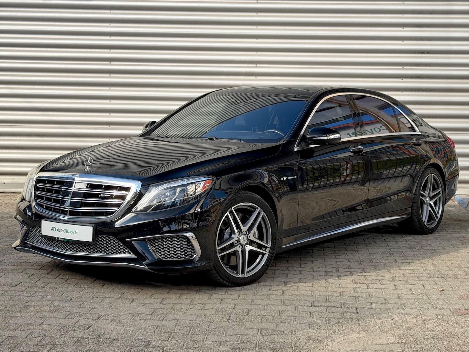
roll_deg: -0.6
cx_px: 234
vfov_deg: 30.3
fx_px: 650
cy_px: 176
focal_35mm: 48
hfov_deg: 39.7
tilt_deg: -1.8
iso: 64
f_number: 1.78
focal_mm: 6.76
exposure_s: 1/392
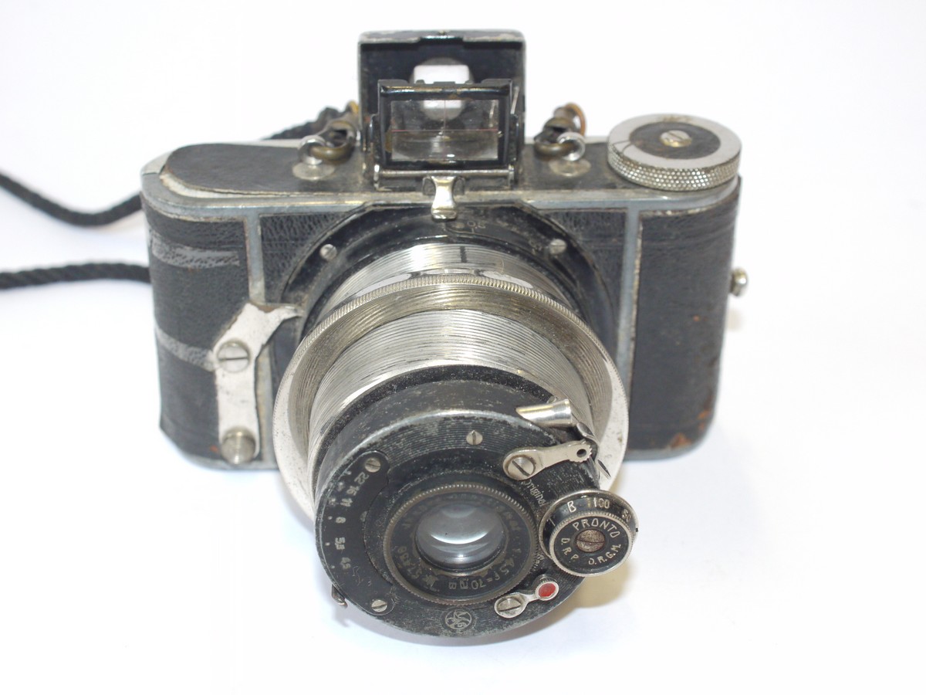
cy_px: 348
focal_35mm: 60
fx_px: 1605
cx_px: 463
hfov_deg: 32.2
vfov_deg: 24.4
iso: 800
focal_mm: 30
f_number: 6.3
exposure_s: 1/80
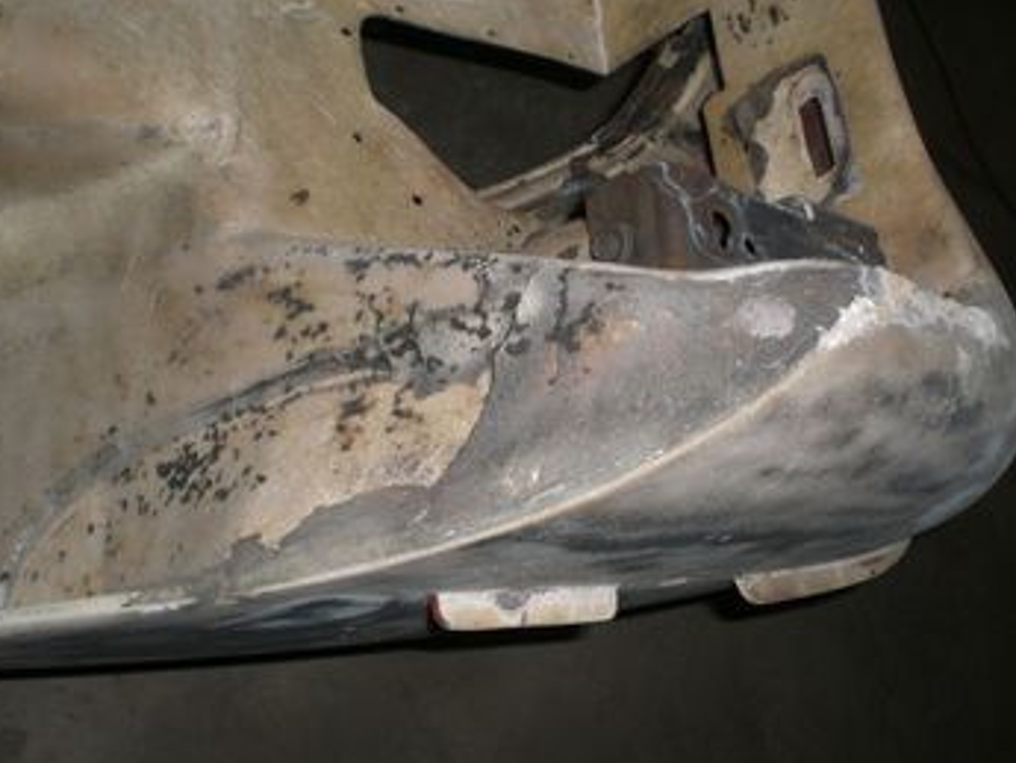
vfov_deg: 32.9
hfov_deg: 42.9
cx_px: 568
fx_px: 1292
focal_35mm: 44
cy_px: 368
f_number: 3.1
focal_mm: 6.3
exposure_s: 1/60
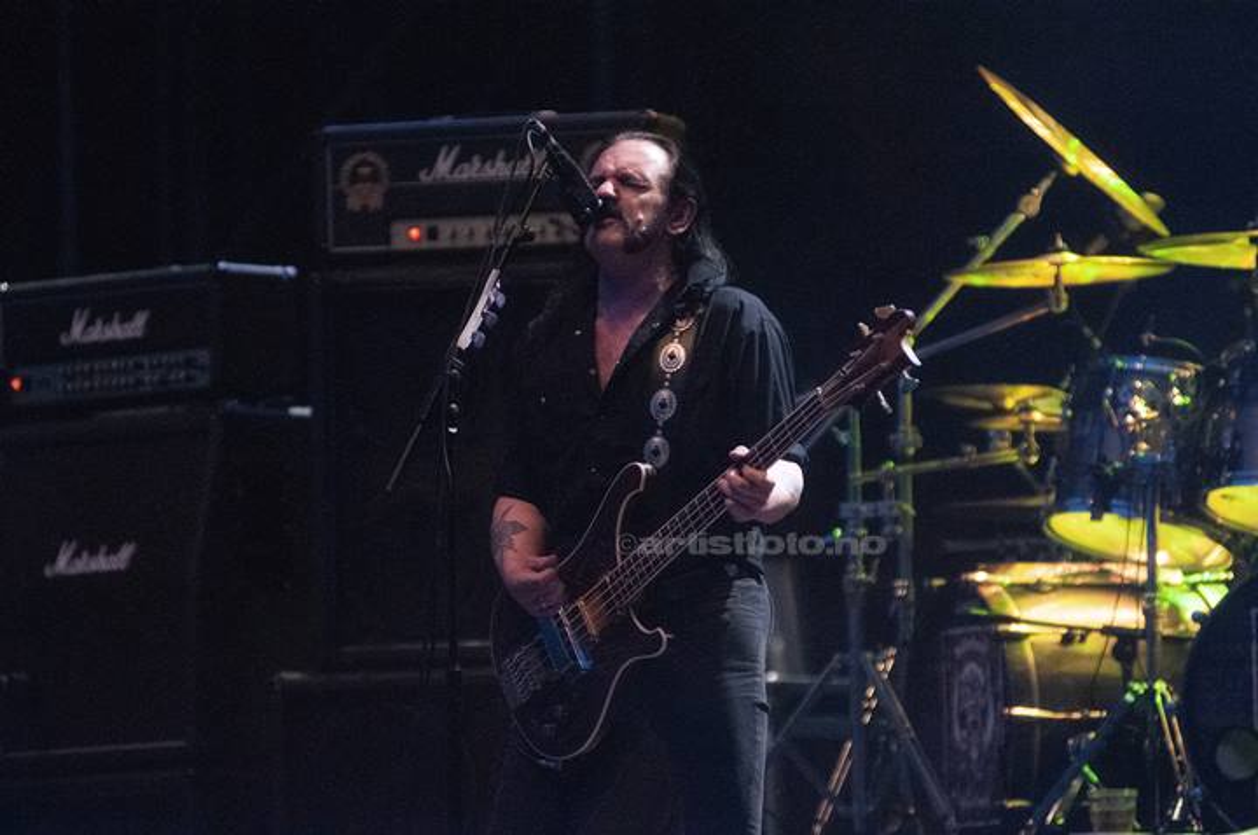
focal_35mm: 300
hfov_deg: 6.9
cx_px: 629
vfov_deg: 4.6
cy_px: 418
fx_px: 10469
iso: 1600
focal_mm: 200
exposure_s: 1/400
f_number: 2.8
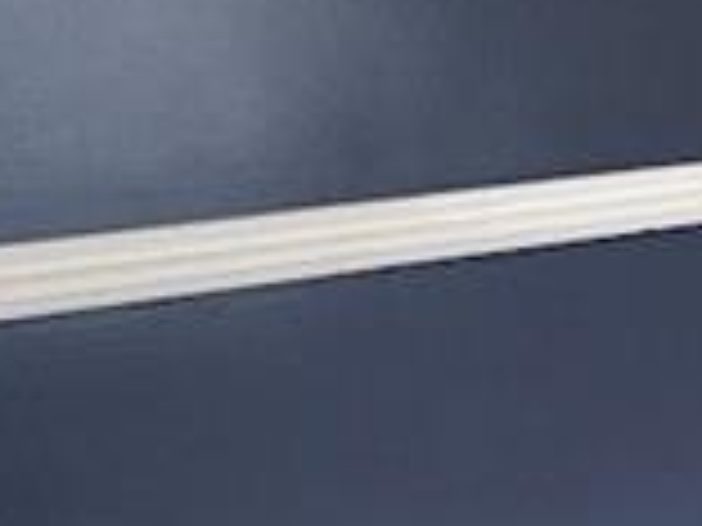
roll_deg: +2.6
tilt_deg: -15.2
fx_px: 1866
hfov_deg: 14.4
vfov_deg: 16.0
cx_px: 1670
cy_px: 400
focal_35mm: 92
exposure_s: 1/60
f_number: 2.2
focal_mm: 2.22
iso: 200
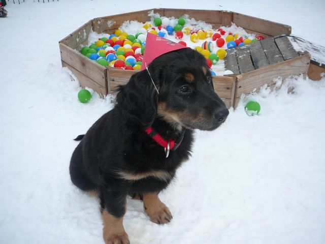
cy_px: 122
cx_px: 162
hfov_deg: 52.6
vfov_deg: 40.7
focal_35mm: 35
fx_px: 329
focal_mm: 5.2
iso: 80
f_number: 2.8
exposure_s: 1/80
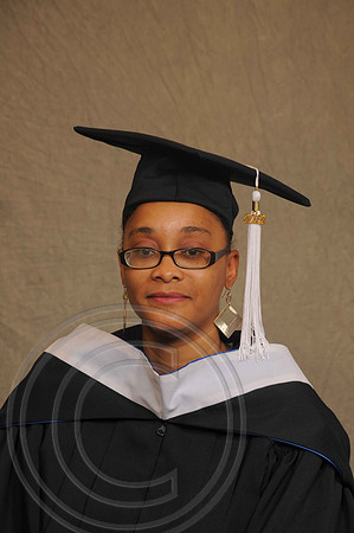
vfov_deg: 18.2
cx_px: 177
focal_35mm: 112
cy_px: 266
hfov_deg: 12.2
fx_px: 1663
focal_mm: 75
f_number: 6.3
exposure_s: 1/60
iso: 200
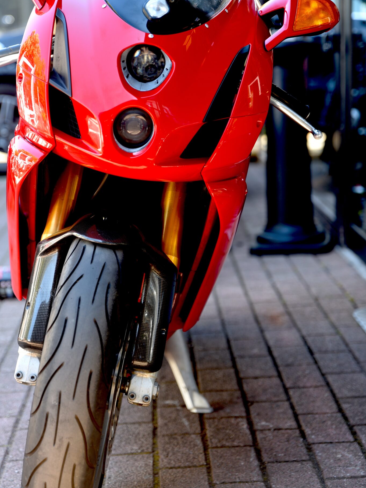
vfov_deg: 20.6
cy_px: 216
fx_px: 1339
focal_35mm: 95
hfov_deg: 15.6
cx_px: 143
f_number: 2.8
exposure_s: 1/60
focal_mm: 70
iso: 100
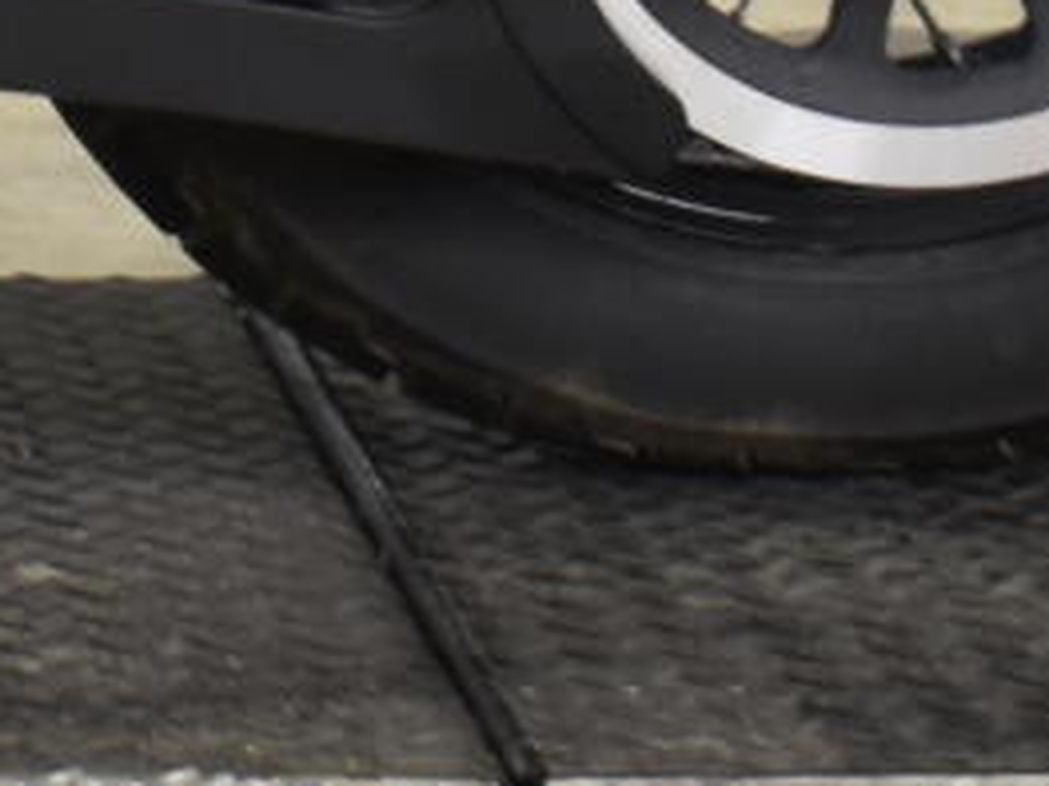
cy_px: -1442
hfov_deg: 5.8
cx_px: -1348
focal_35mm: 329
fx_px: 9965
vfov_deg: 4.4
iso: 400
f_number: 4.2
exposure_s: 1/13
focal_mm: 30
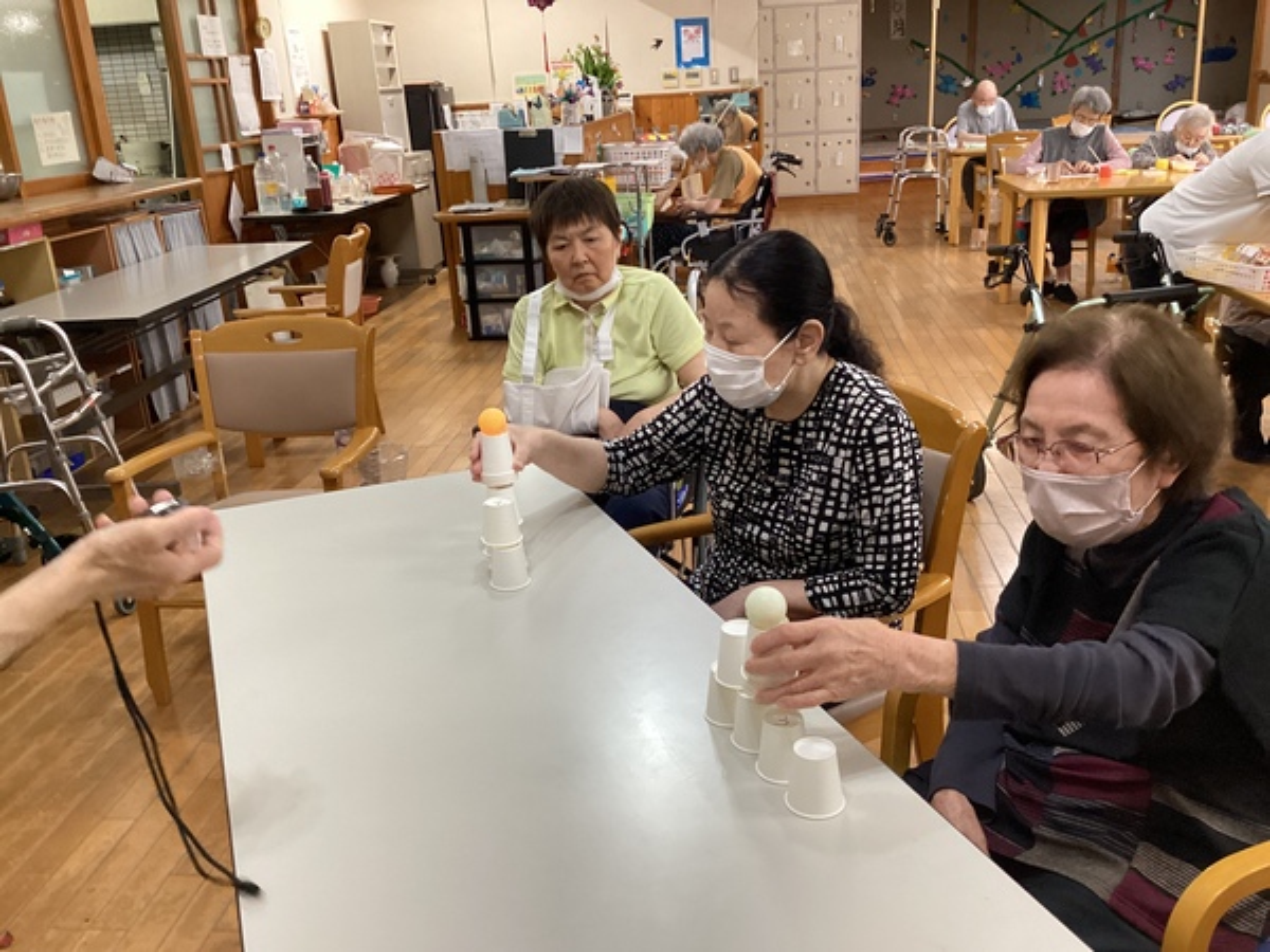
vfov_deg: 45.4
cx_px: 635
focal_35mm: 31
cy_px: 476
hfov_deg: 58.4
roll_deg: +3.6
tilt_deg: -19.3
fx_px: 1137
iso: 320
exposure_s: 1/50
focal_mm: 3.3
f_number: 2.4
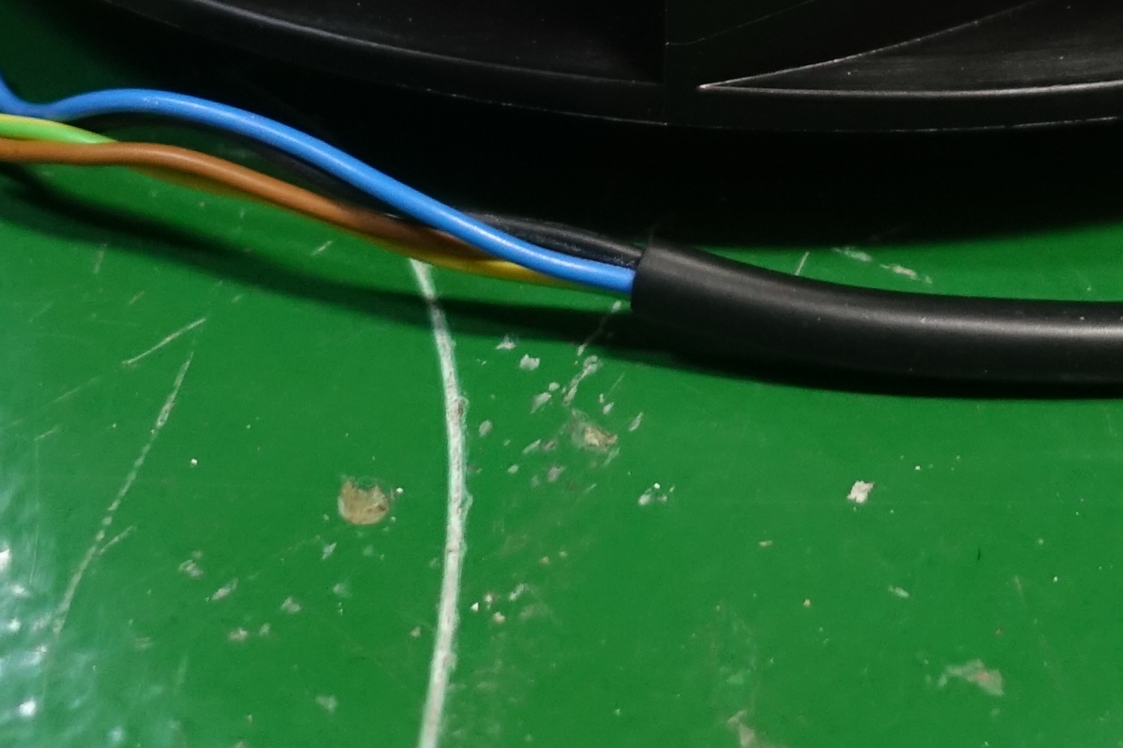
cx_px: 853
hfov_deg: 21.5
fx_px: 2932
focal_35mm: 94
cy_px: -170
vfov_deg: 14.1
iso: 640
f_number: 1.8
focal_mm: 8.8
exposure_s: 1/30
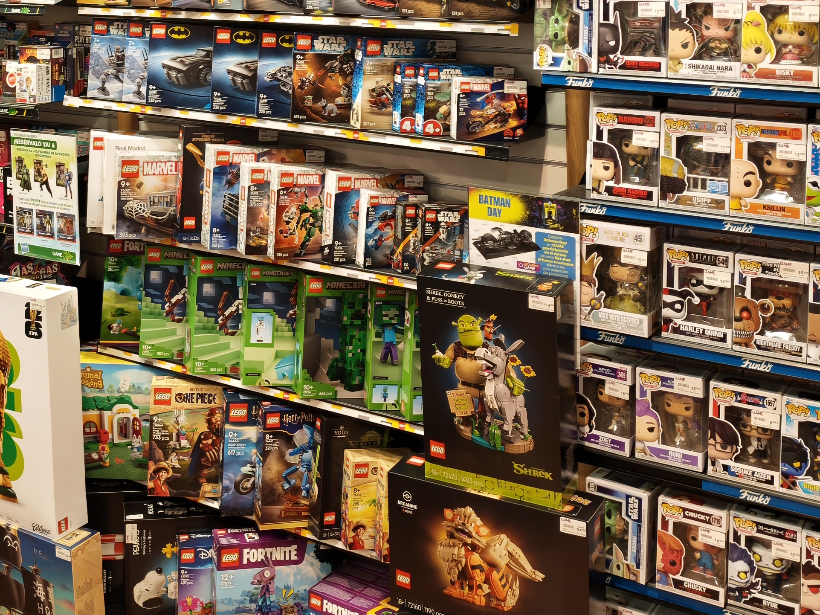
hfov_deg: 38.6
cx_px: 287
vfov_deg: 28.1
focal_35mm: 49
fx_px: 1161
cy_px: 17
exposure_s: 1/100
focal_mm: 6.62
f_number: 1.67
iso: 64
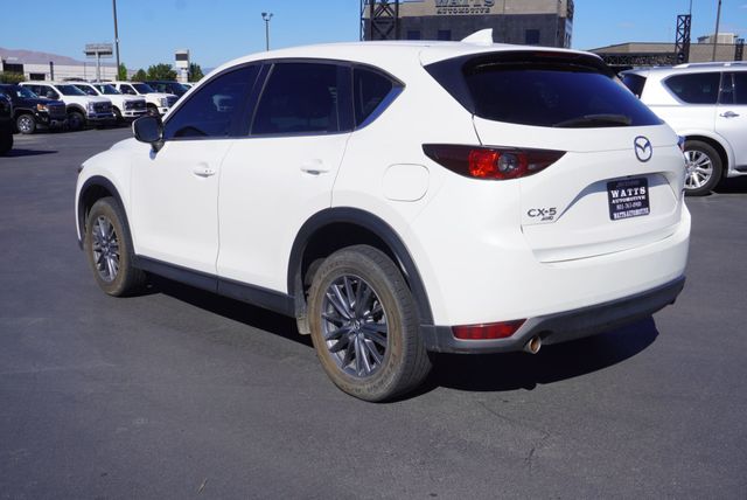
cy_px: 250
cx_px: 374
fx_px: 779
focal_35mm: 38
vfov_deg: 35.6
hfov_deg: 51.2
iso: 100
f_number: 11
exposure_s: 1/250
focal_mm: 25
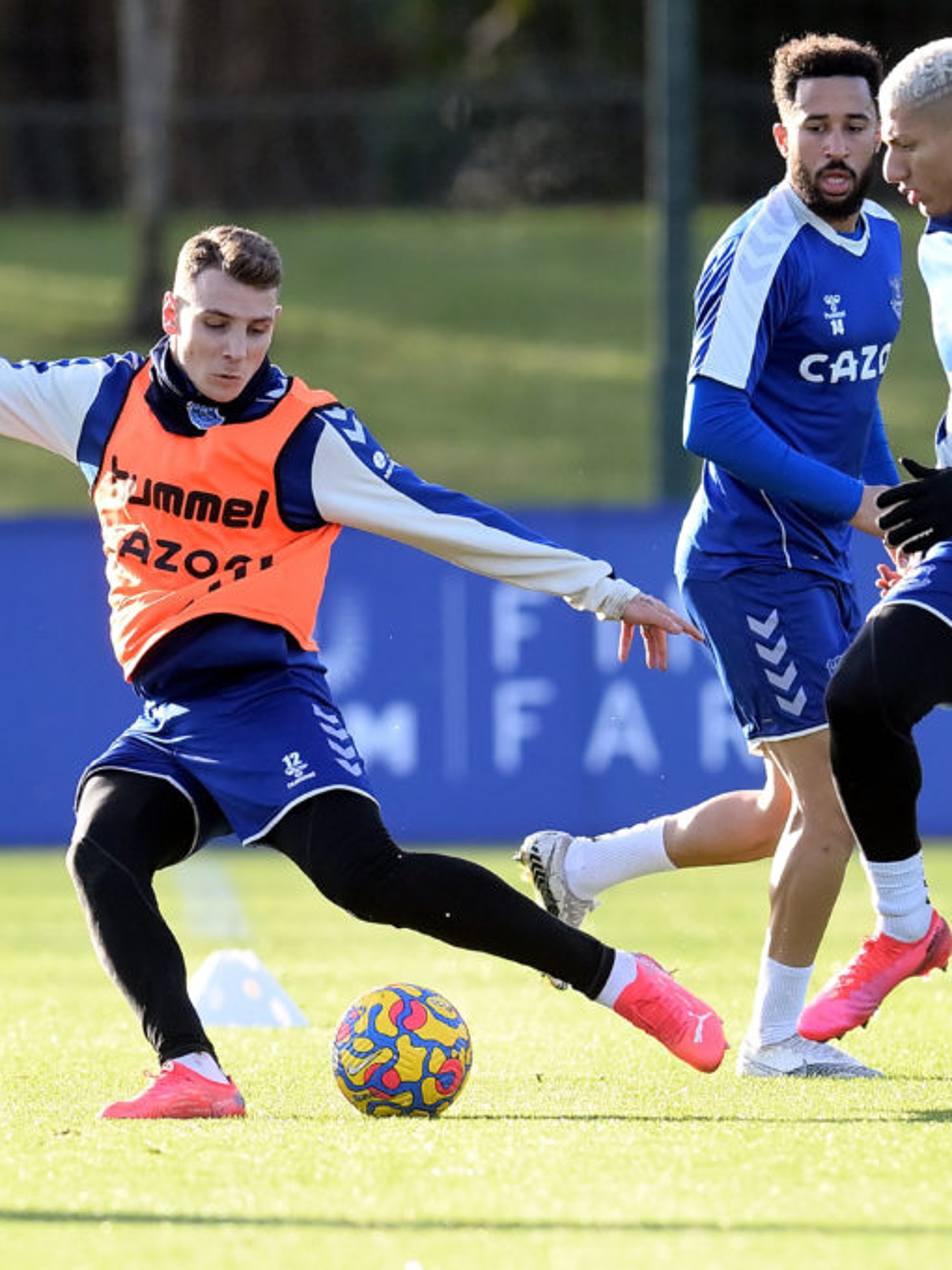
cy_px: 634
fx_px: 21231
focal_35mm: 579
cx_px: 386
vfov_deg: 3.4
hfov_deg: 2.6
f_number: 4
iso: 1000
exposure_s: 1/3200
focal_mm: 400
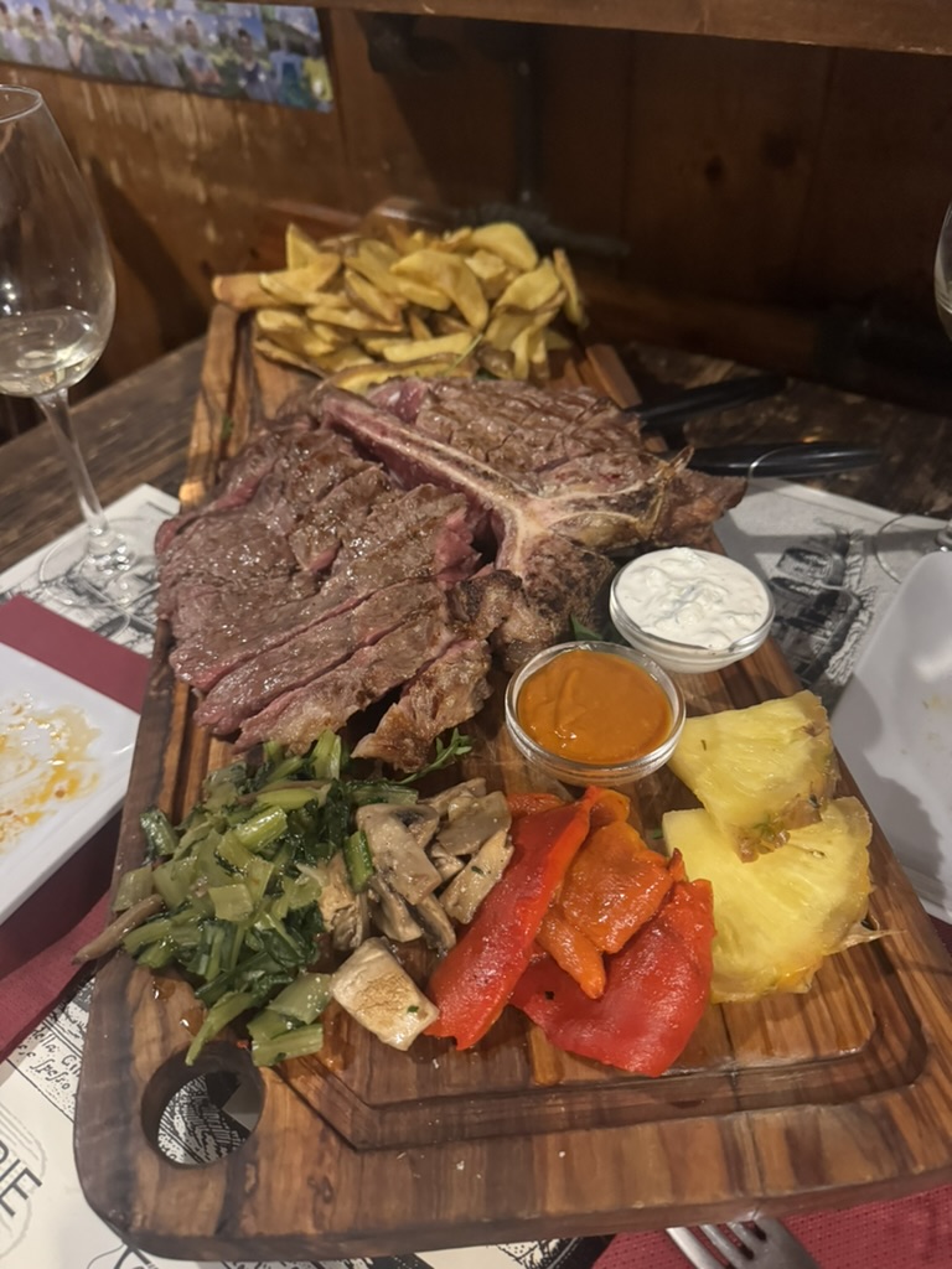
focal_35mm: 24
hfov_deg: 56.8
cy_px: 634
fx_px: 880
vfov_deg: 71.6
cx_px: 476
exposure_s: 1/38
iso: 1000
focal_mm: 6.76
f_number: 1.78
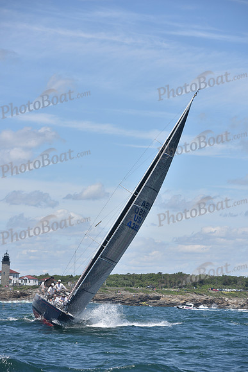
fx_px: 1291
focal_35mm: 125
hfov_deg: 11.0
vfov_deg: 16.4
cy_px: 186
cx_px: 124
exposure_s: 1/800
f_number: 6.3
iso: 200
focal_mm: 125
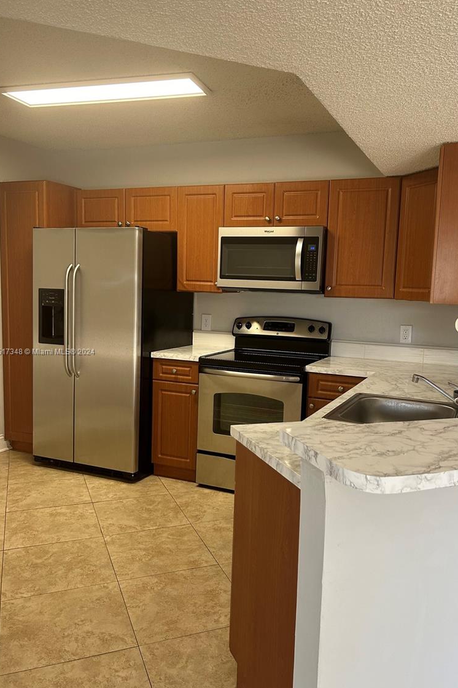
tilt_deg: -6.8
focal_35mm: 29
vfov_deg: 63.7
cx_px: 258
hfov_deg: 44.9
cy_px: 352
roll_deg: -2.7
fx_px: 553
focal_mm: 5.7
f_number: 1.5
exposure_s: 1/120
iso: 125
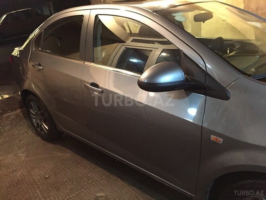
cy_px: 100
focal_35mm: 29
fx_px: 223
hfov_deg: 61.7
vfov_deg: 48.2
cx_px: 133
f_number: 2.2
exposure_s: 1/17
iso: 400
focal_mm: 4.15
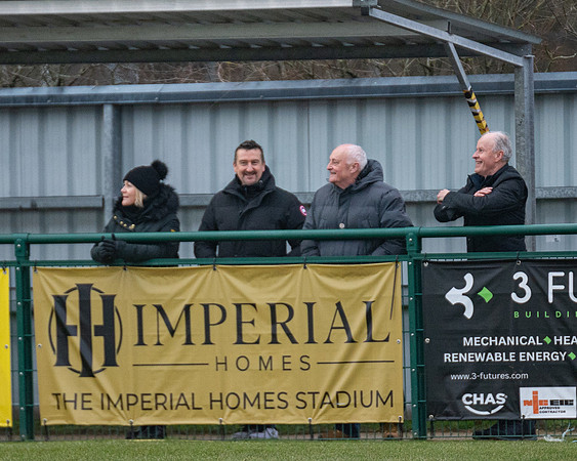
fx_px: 11586
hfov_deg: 2.9
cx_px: 275
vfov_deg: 2.3
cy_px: 152
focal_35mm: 679
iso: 2000
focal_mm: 300
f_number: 2.8
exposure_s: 1/1250
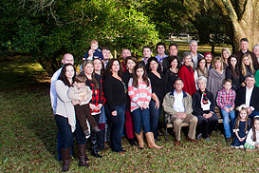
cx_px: 263
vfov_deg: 26.4
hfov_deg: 35.0
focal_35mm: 51
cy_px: 69
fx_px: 367
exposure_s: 1/250
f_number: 8
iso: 1000
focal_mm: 24
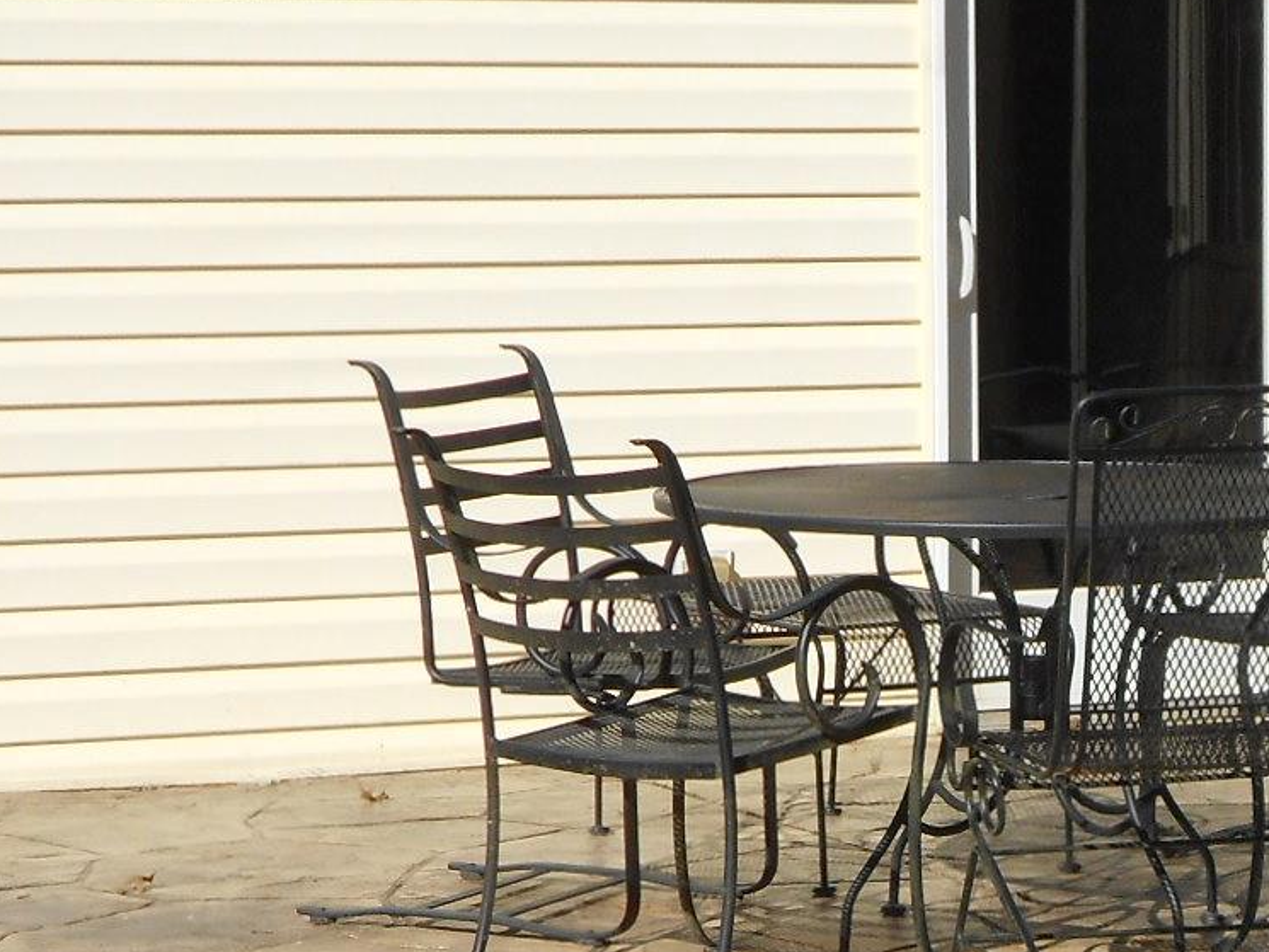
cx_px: 1082
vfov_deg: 9.5
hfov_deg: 12.7
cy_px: 1093
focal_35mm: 154
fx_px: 5646
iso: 80
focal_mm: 10
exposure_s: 1/640
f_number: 4.9
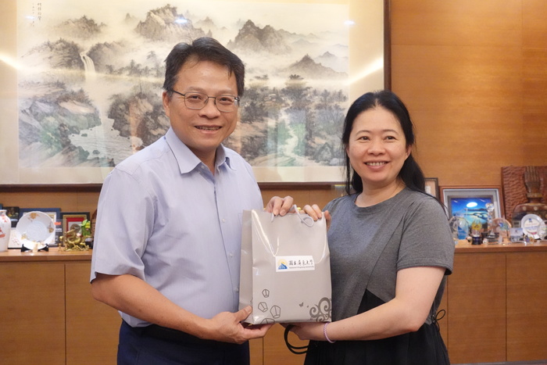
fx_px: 760
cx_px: 274
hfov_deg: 39.6
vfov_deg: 27.0
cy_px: 182
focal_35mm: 50
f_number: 5.6
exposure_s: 1/50
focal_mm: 18.3
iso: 5000
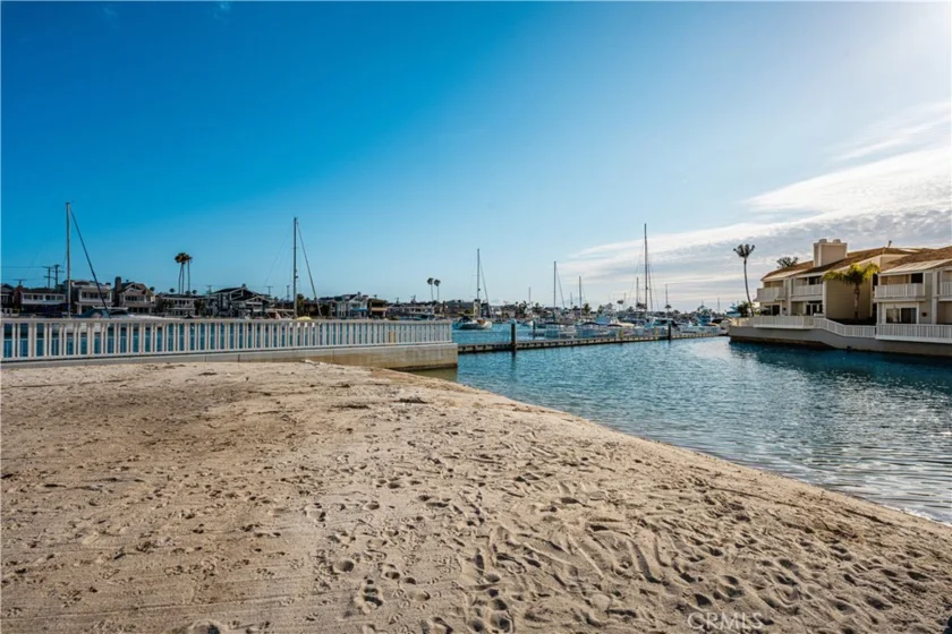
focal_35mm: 19
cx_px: 476
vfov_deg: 64.6
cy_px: 317
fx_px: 502
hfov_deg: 86.9
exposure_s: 1/400
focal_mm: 19
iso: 100
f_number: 10
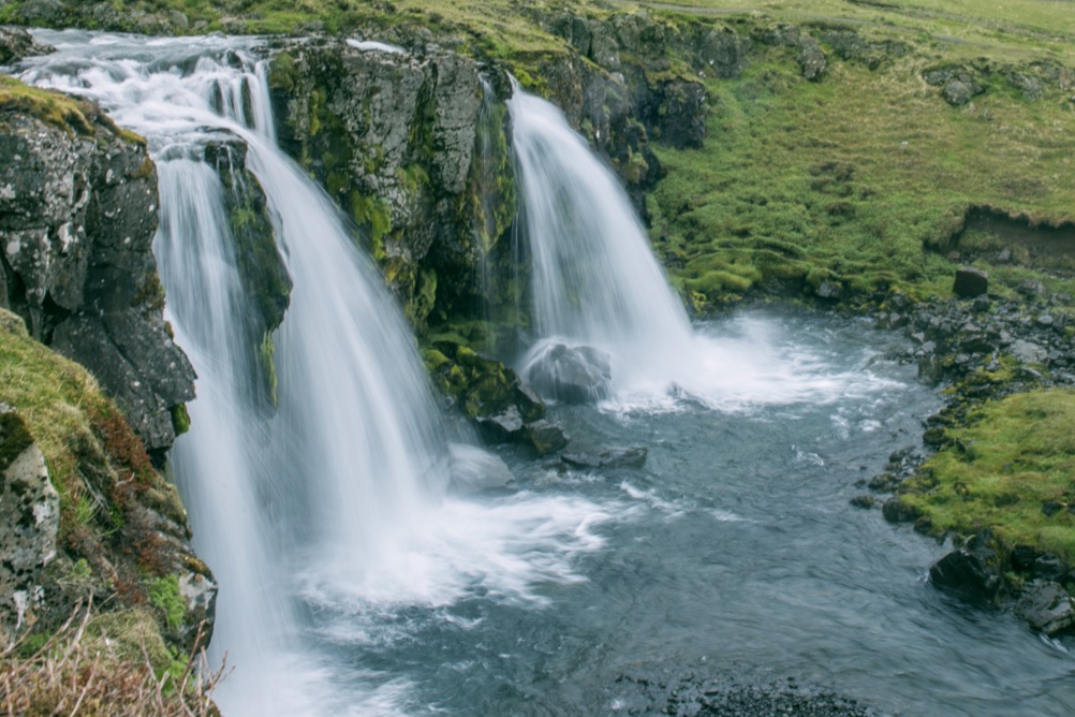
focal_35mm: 46
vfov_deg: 28.4
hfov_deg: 42.5
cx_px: 661
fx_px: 1374
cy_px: 111
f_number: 22
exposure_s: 1/6
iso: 50
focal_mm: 24
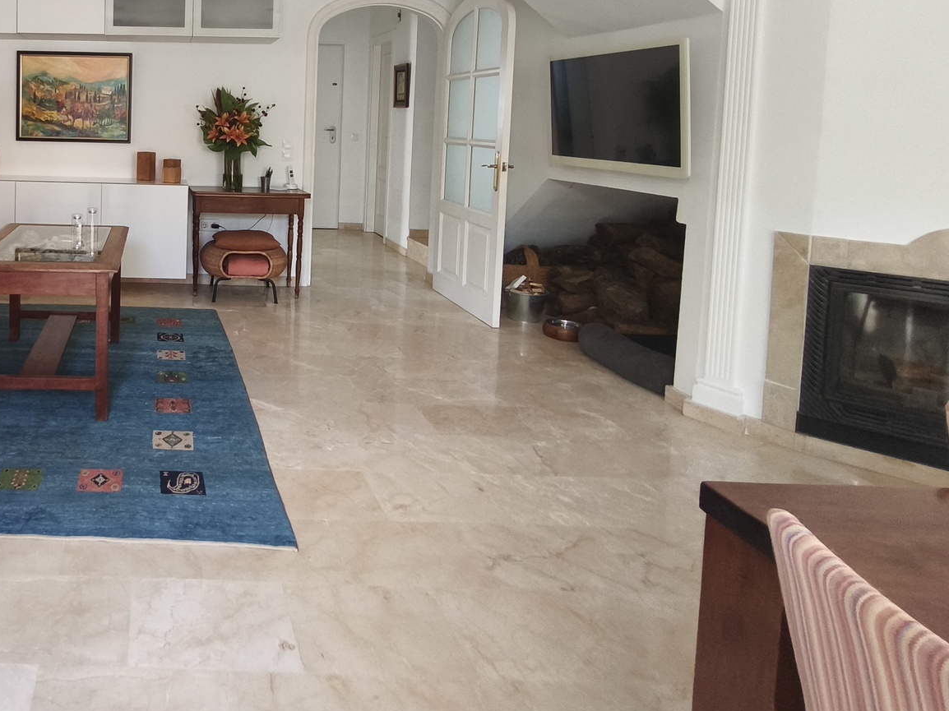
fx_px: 713
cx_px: 153
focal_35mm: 26
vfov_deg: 50.1
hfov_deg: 60.3
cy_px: 148
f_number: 2.2
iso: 250
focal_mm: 1.91
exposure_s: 1/33.3
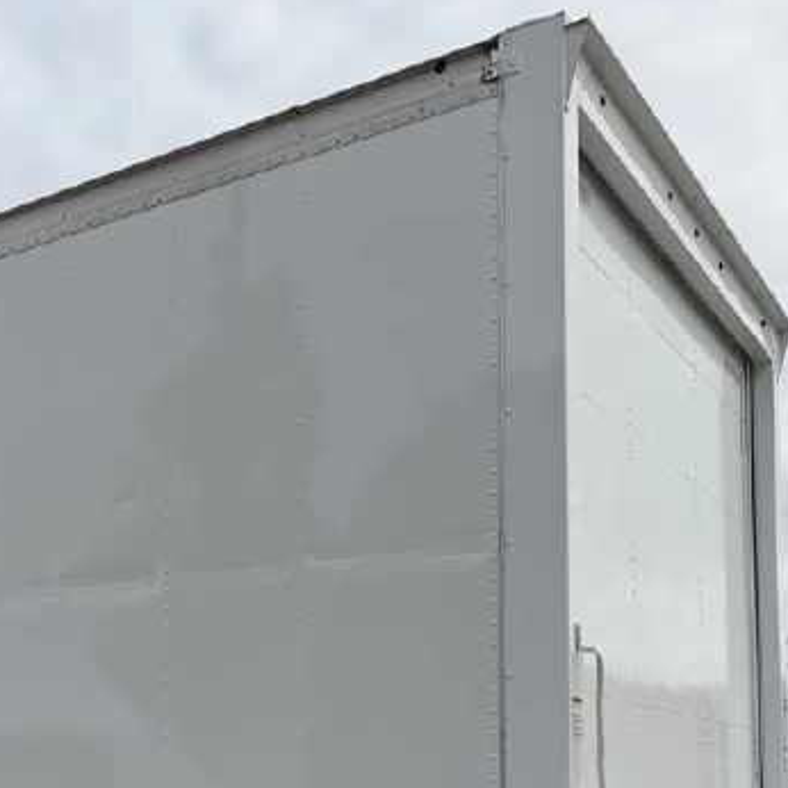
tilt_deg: +4.7
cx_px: 96
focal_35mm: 49
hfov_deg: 33.1
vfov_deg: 33.3
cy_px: 672
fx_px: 1262
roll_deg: -1.4
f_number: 1.78
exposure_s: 1/4975
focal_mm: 6.76
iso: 80
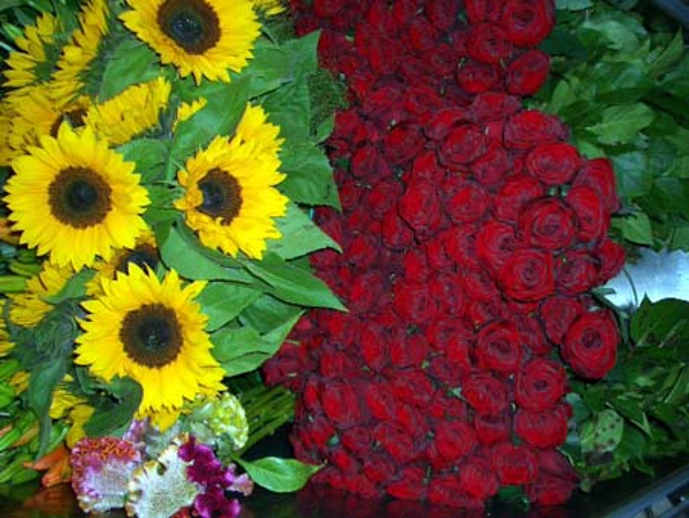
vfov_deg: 40.7
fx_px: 697
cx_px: 344
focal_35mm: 35
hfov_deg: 52.6
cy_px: 259
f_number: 4.3
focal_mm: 5.8
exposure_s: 1/60
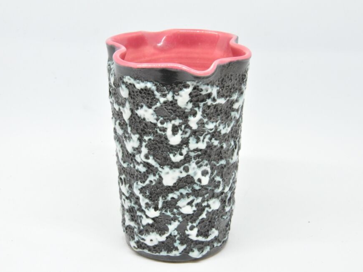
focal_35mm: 85
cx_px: 177
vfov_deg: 17.4
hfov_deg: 23.0
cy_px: 139
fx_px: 891
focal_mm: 50
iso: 800
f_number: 29
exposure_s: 1/3
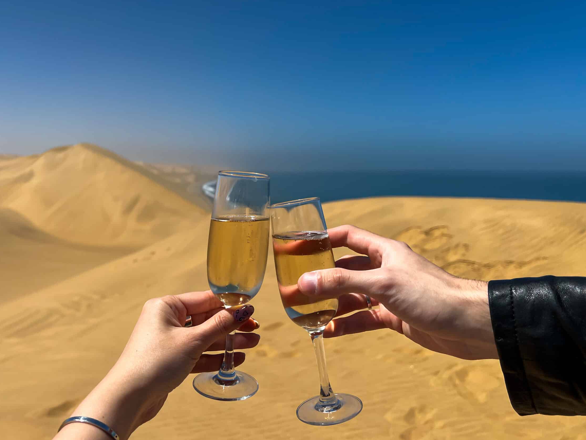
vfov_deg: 46.7
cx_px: 274
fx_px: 508
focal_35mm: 30
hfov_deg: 59.9
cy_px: 239
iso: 50
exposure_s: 1/9400
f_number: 1.5
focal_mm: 5.7
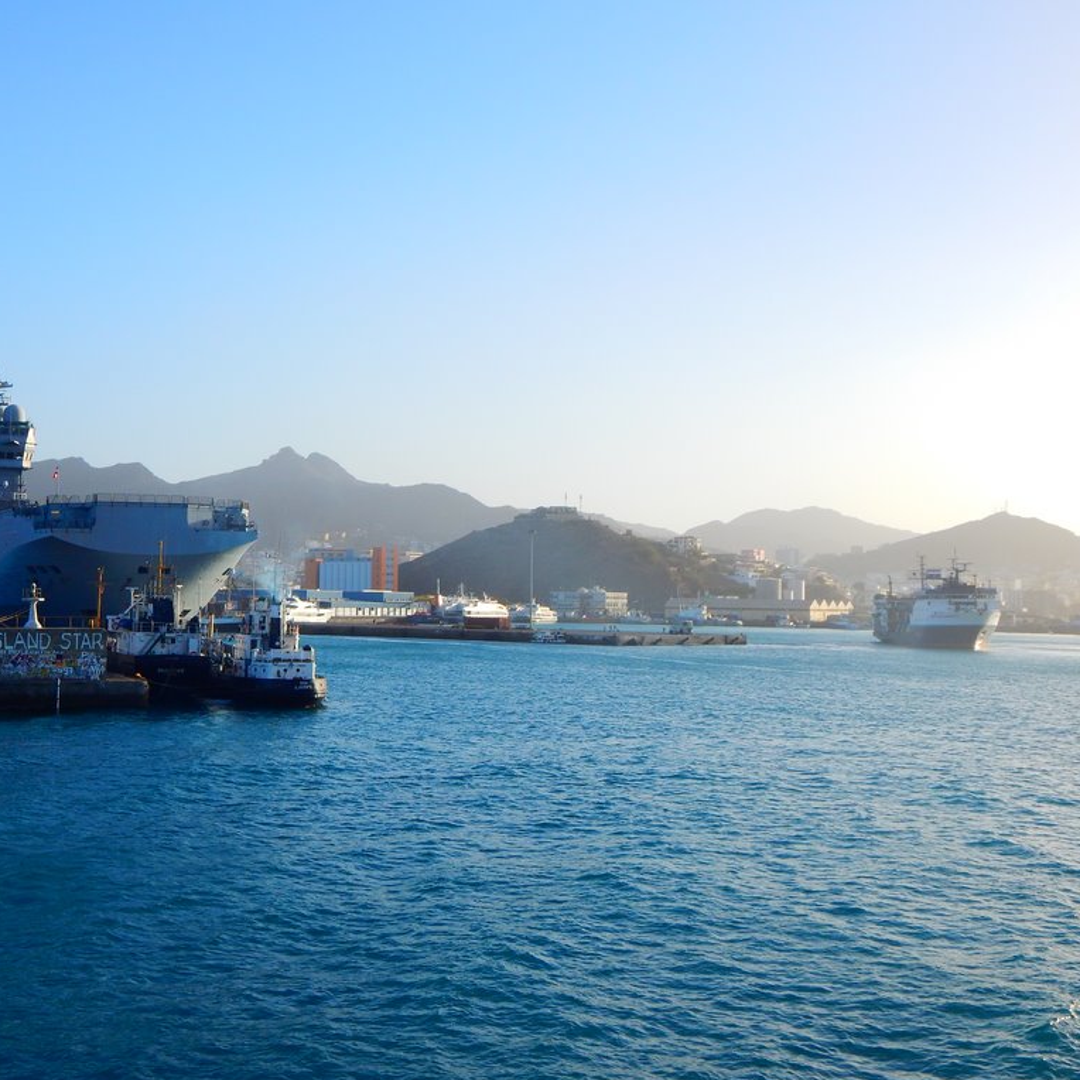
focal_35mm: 45
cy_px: 541
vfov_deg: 37.6
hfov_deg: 37.2
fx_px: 1588
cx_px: 380
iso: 125
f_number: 3.4
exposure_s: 1/1500
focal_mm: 6.8
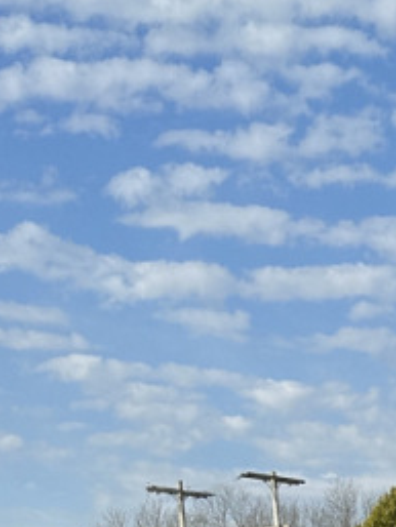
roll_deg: +1.8
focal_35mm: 112
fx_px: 1707
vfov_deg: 14.4
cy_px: 1081
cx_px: 540
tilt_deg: -11.7
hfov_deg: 12.7
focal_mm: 6.86
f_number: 1.78
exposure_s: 1/3861
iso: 80
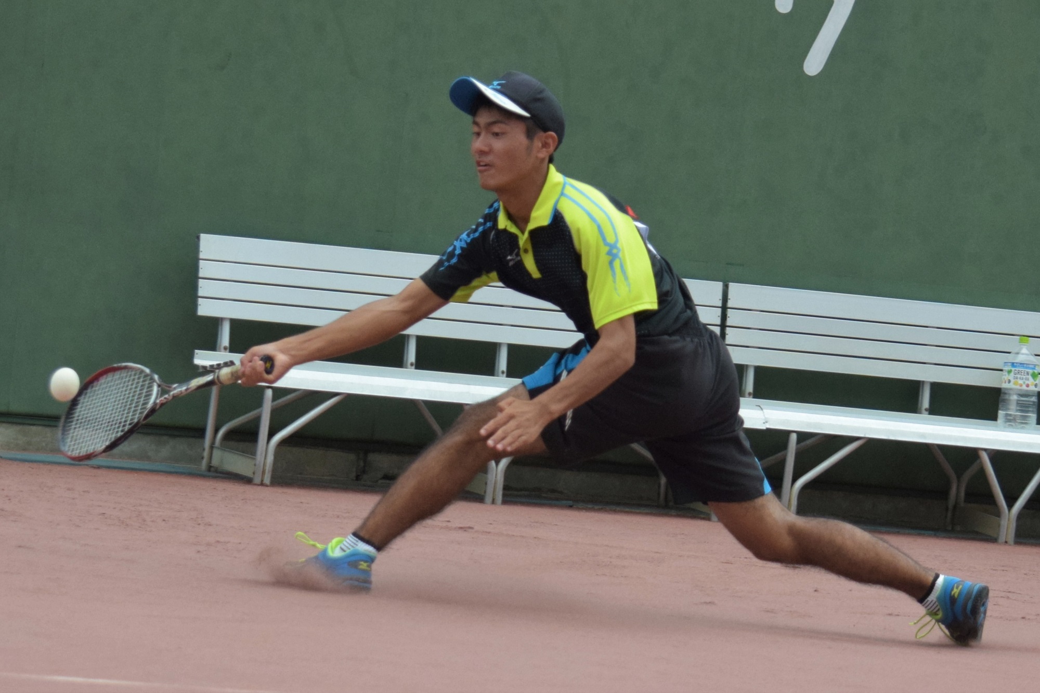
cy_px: 346
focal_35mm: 108
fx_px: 3119
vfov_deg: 12.7
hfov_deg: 18.9
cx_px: 520
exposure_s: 1/2000
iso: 1600
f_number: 4.5
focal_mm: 72
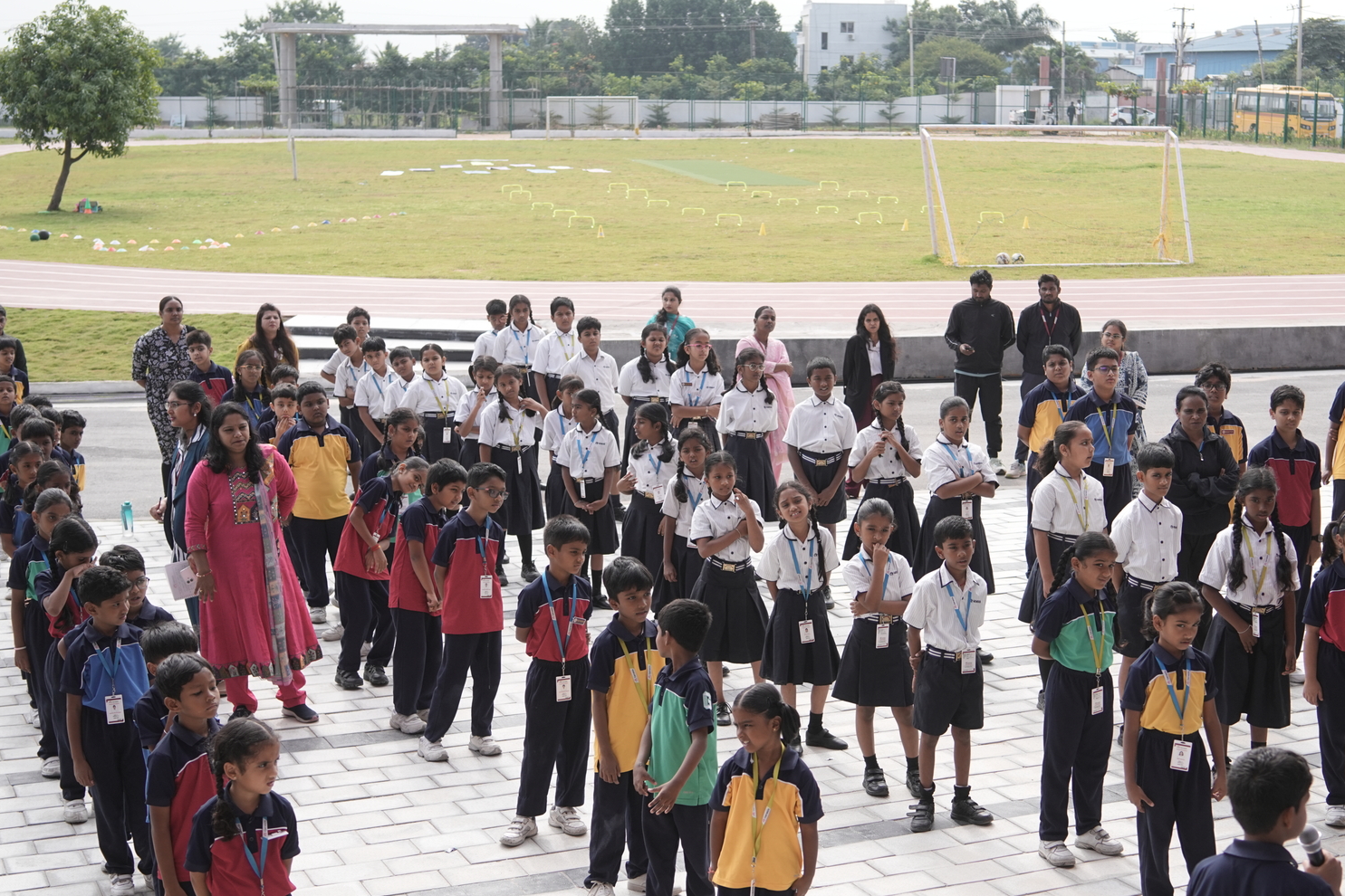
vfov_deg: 24.2
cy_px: 516
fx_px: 2092
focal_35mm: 56
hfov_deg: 35.4
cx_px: 840
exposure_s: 1/1600
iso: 320
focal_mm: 35
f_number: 4.5
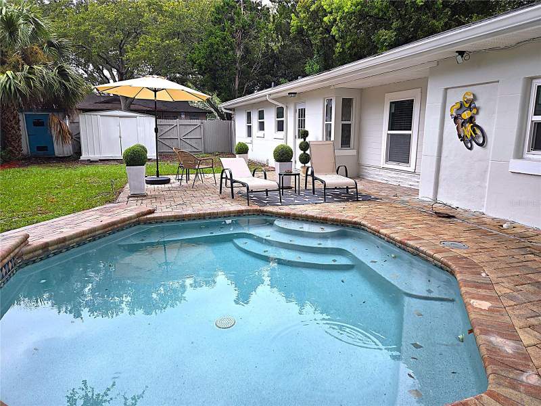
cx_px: 270
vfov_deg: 58.9
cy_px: 203
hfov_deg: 73.9
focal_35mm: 23
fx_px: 359
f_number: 1.8
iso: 80
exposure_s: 1/1008
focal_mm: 5.4
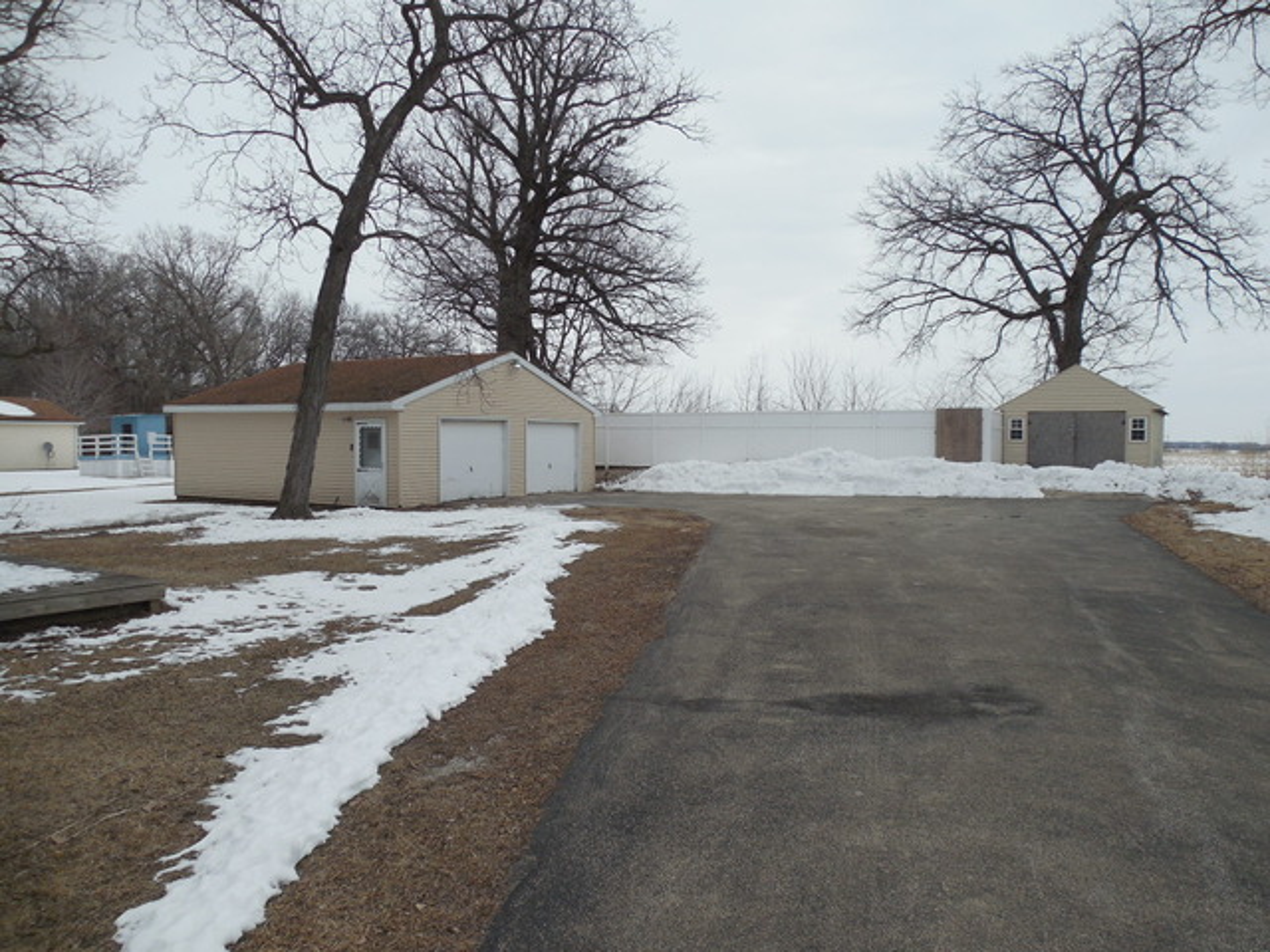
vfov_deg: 54.9
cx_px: 635
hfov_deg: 69.4
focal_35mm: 25
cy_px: 476
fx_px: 917
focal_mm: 4.5
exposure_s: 1/500
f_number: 6.6
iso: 125
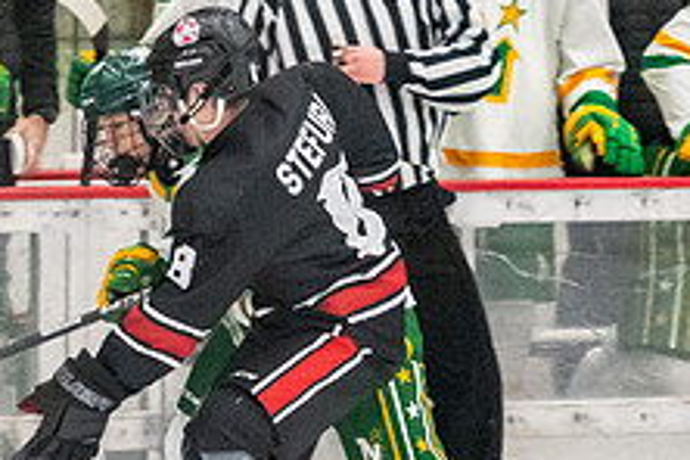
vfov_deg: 1.8
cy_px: 574
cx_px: 316
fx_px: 14431
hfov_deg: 2.7
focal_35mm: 753
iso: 4000
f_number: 2.8
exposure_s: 1/640
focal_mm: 130
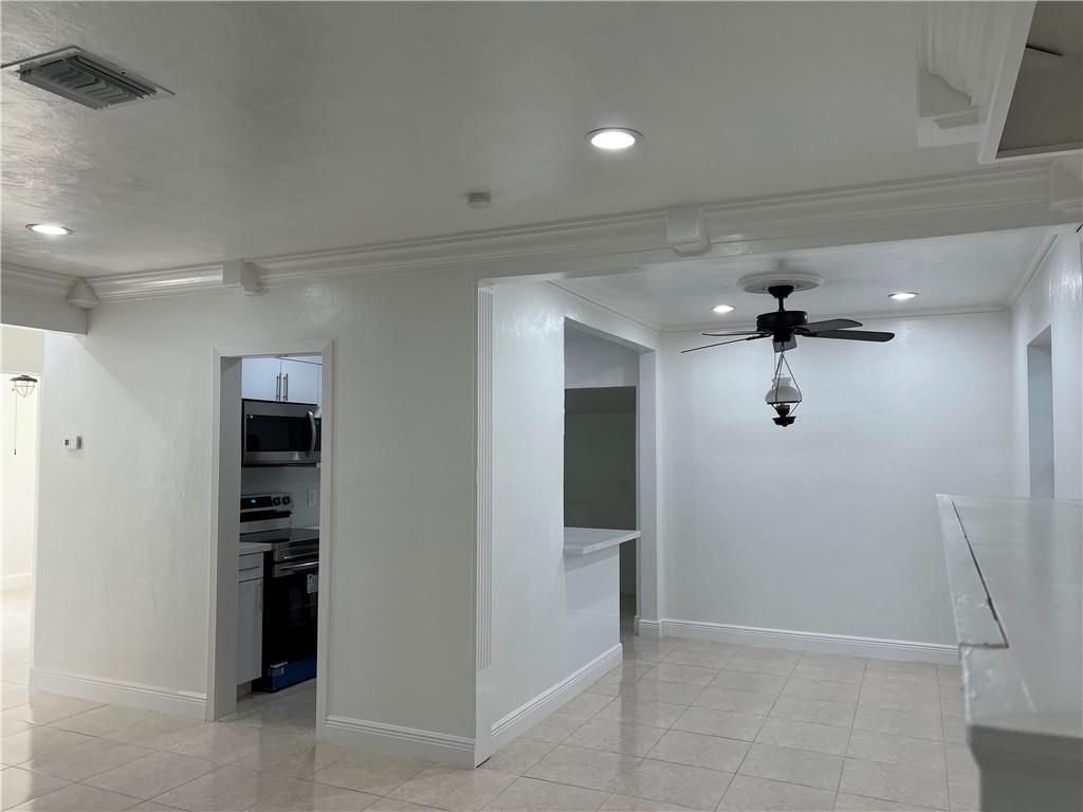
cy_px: 406
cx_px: 542
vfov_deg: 53.1
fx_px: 813
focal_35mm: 26
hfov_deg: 67.3
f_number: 1.5
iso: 64
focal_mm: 5.7
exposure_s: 1/120
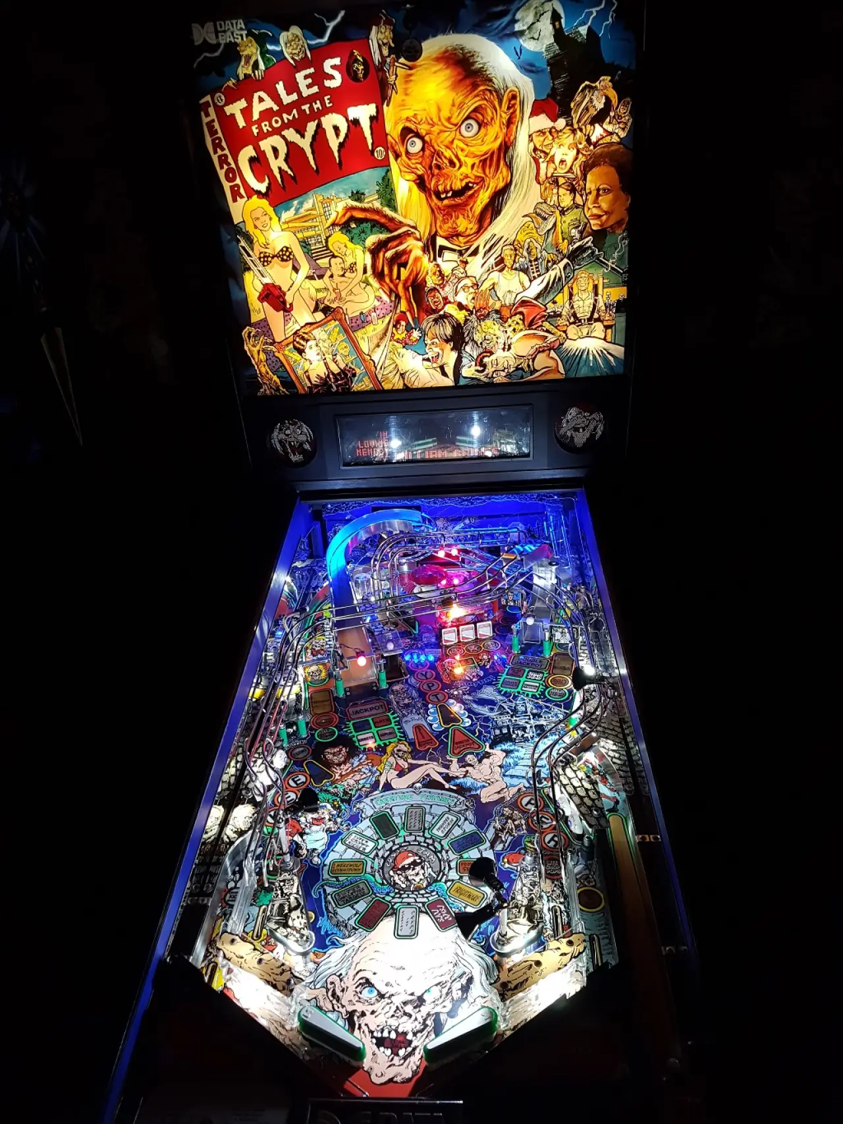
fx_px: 844
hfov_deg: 53.1
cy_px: 562
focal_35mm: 26
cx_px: 422
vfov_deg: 67.3
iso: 200
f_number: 1.7
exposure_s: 1/60
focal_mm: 4.2
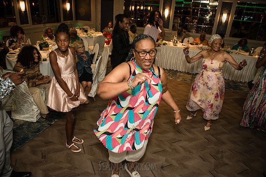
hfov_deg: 73.7
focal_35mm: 24
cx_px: 133
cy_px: 88
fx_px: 177
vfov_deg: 53.2
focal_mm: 24
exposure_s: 1/160
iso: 1600
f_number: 3.5
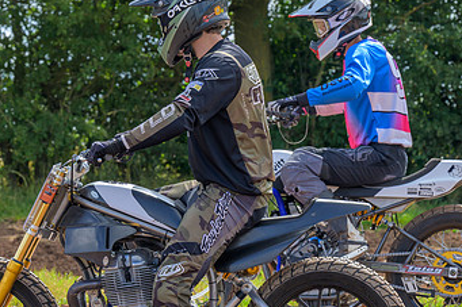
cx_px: 169
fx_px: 5567
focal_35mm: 434
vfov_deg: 3.2
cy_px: 199
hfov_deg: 4.8
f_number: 8
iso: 220
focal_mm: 170
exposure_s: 1/200
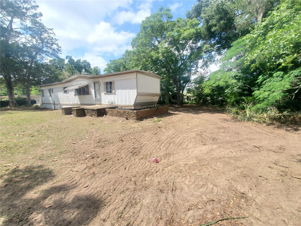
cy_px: 113
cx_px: 150
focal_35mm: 13
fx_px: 113
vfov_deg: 89.9
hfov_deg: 106.2
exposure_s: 1/497
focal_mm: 1.8
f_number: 2.2
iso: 50
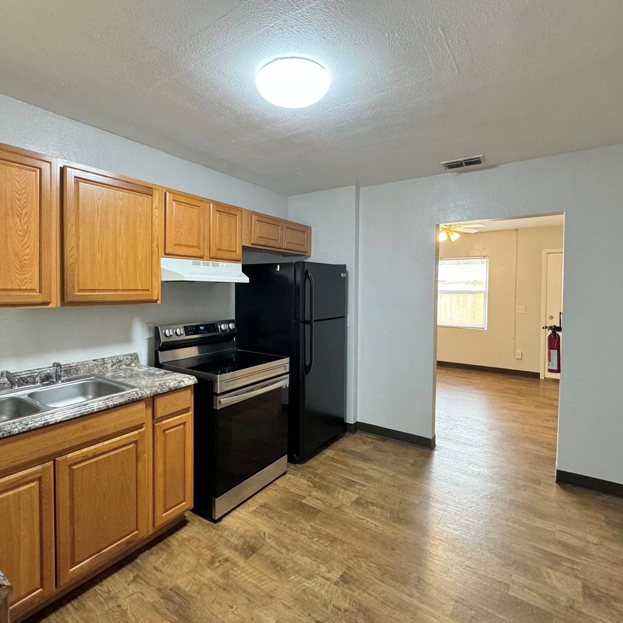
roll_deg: -0.9
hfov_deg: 80.6
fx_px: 367
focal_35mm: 18
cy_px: 297
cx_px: 292
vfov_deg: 80.7
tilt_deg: -1.1
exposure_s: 1/60
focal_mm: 2.22
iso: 320
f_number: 2.2
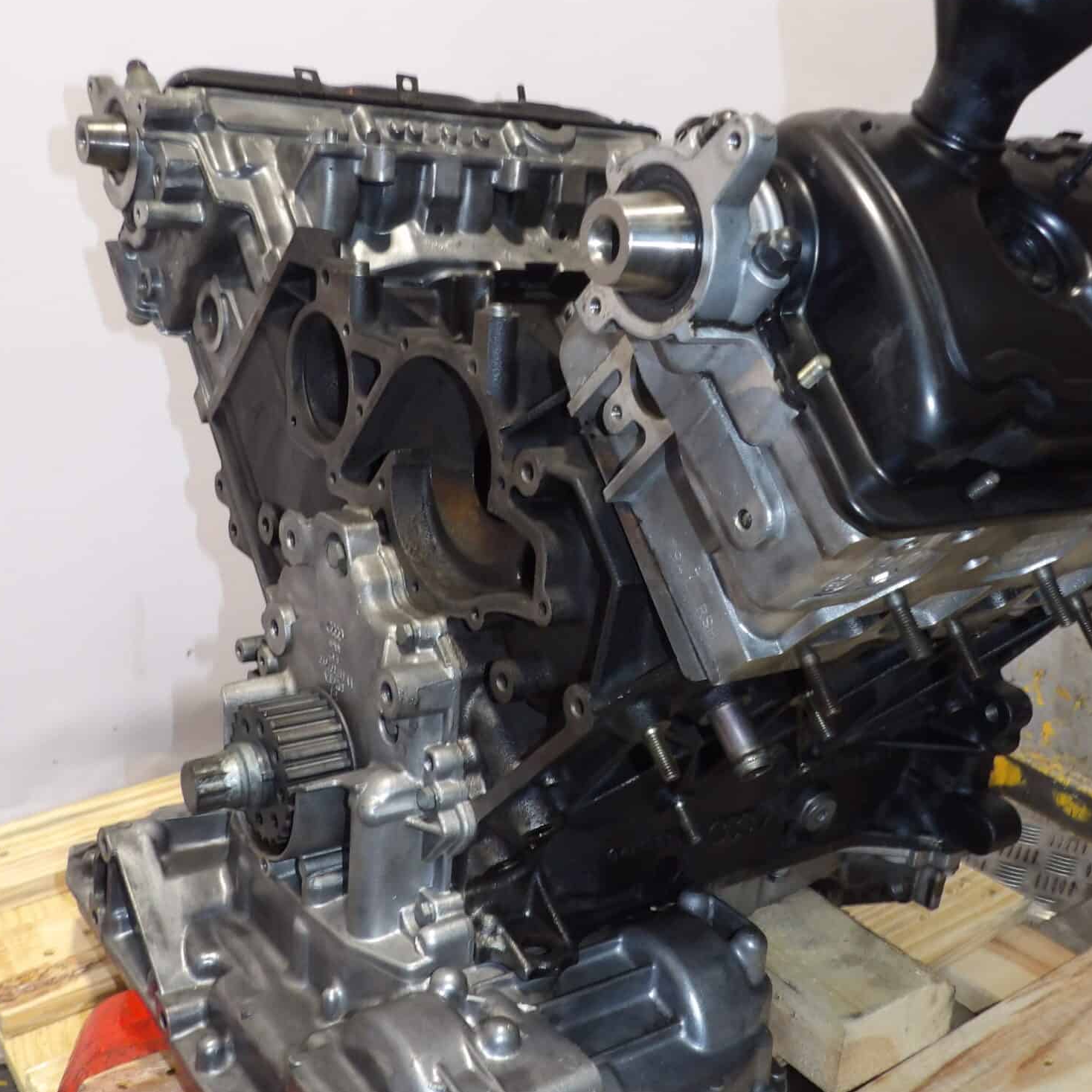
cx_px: 647
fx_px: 1321
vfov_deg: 44.9
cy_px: 585
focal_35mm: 37
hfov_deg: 44.7
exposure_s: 1/33
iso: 200
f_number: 3.2
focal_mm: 4.3
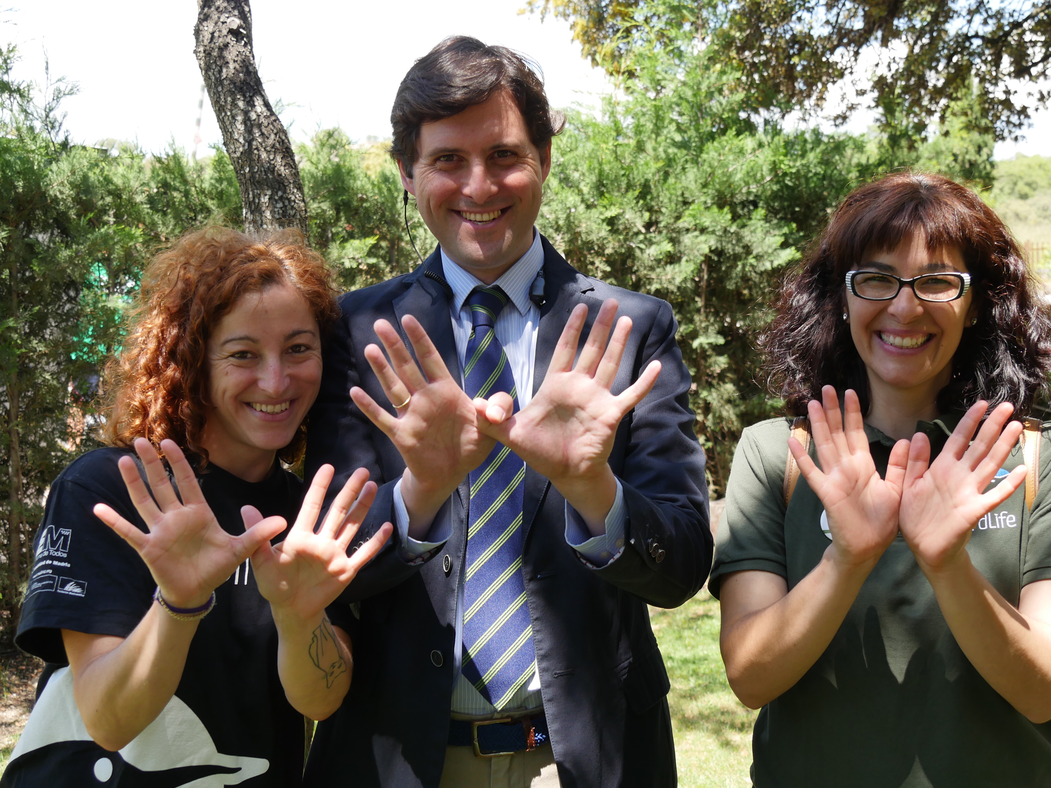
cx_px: 526
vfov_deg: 28.0
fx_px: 1579
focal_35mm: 52
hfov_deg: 36.8
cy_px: 394
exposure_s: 1/160
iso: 200
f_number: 5
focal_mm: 26
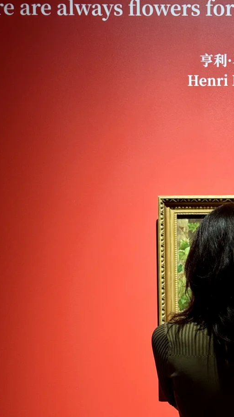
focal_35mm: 83
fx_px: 916
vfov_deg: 25.4
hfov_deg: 14.4
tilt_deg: +0.0
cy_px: 285
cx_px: 228
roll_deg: +0.3
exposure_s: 1/50
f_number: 1.78
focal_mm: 6.76
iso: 160
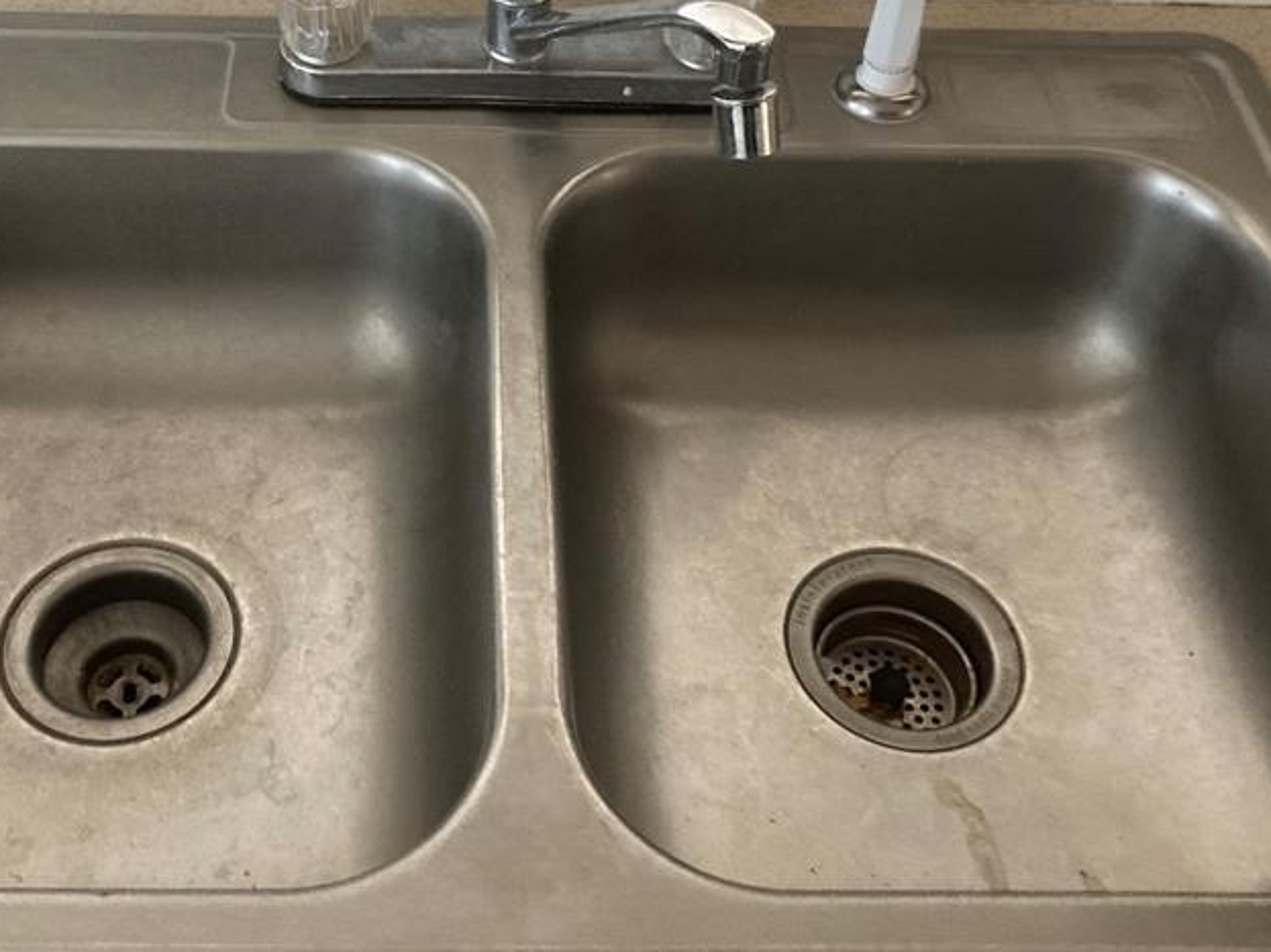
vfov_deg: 31.3
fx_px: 1689
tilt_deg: -45.7
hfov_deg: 41.0
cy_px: 320
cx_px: 496
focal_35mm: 46
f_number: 1.8
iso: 400
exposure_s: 1/30
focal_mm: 3.99
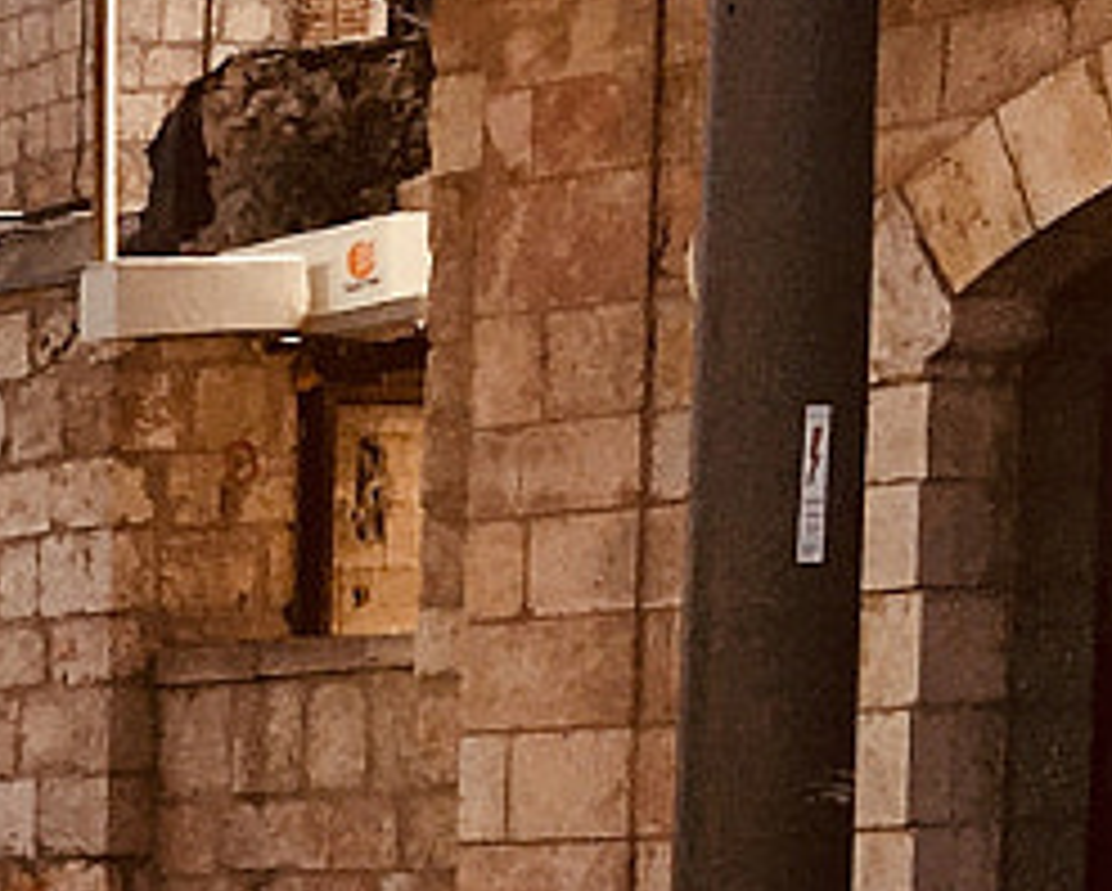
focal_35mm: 183
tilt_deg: -7.9
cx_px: -1886
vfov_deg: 8.1
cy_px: 1732
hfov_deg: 9.1
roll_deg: +1.8
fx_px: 6027
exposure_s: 1/1350
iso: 25
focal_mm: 4.15
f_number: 2.2
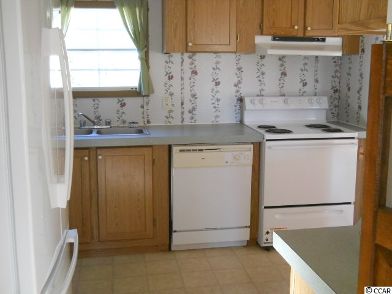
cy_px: 147
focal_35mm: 41
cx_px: 196
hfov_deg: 45.8
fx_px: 464
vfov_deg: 35.1
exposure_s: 1/50
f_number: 3.1
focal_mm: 6.72
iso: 400
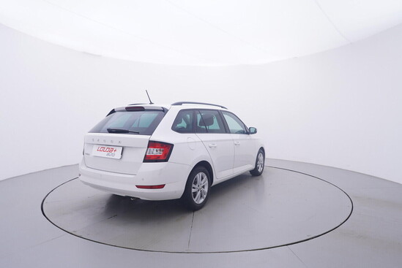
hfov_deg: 77.3
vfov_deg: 56.2
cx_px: 201
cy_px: 134
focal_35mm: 22
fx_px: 251
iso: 200
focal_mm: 15
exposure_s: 1/80
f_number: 5
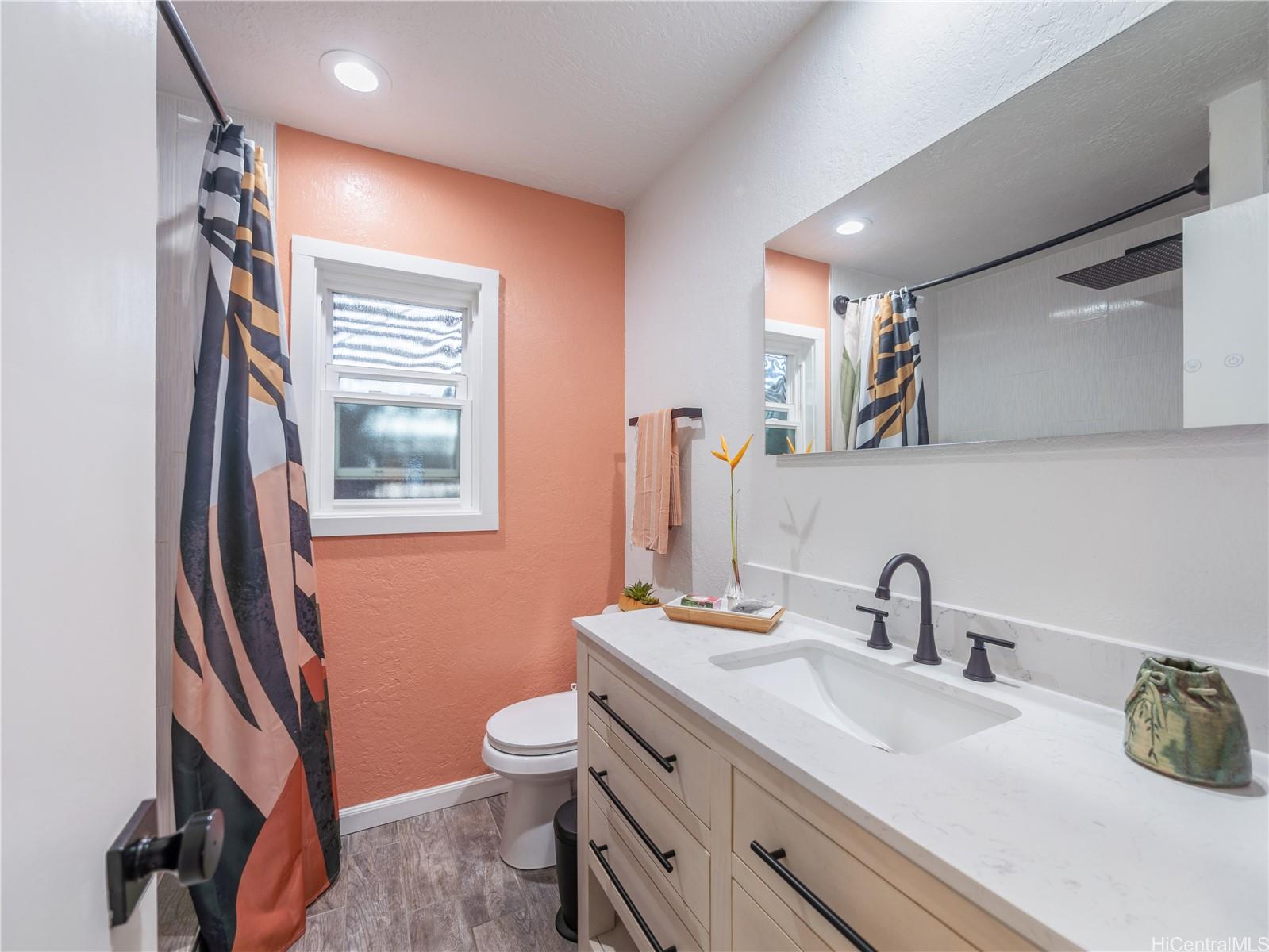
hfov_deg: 102.1
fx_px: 513
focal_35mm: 14
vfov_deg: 85.7
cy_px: 476
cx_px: 634
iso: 200
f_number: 4
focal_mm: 7
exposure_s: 1/125
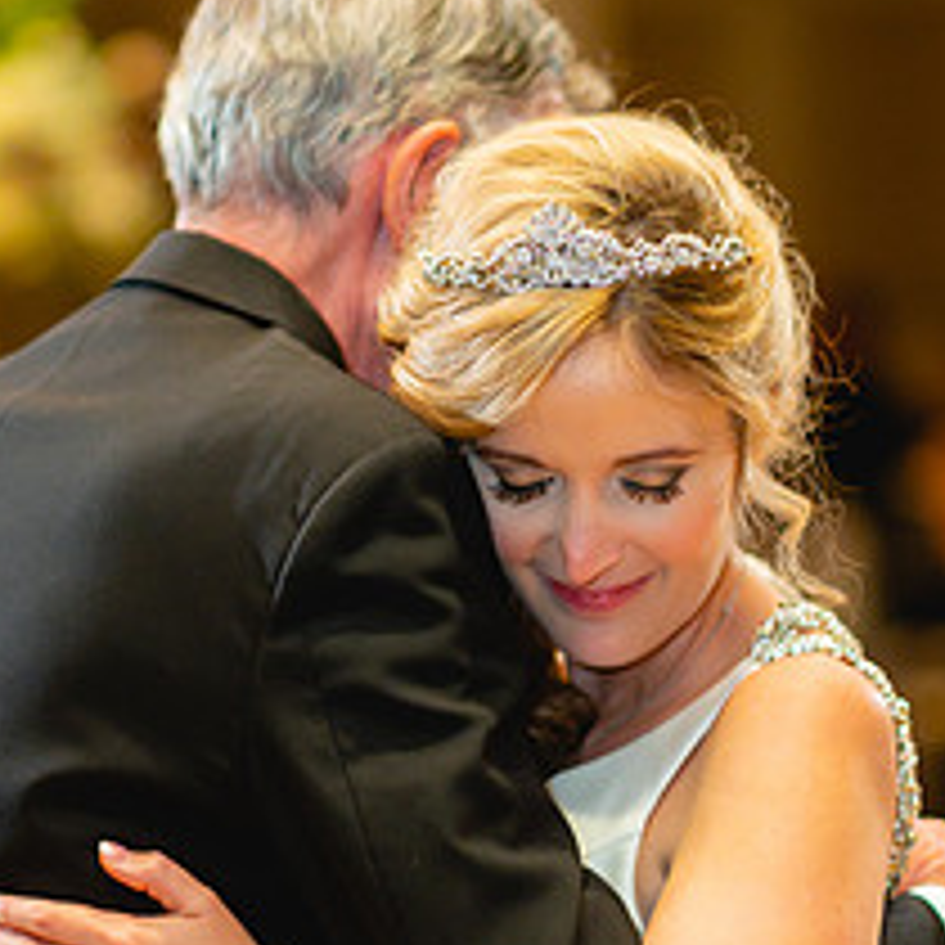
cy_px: 832
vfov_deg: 11.2
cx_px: 434
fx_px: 4787
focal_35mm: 155
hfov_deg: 11.3
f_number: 2
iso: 2000
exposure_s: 1/80
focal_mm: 85
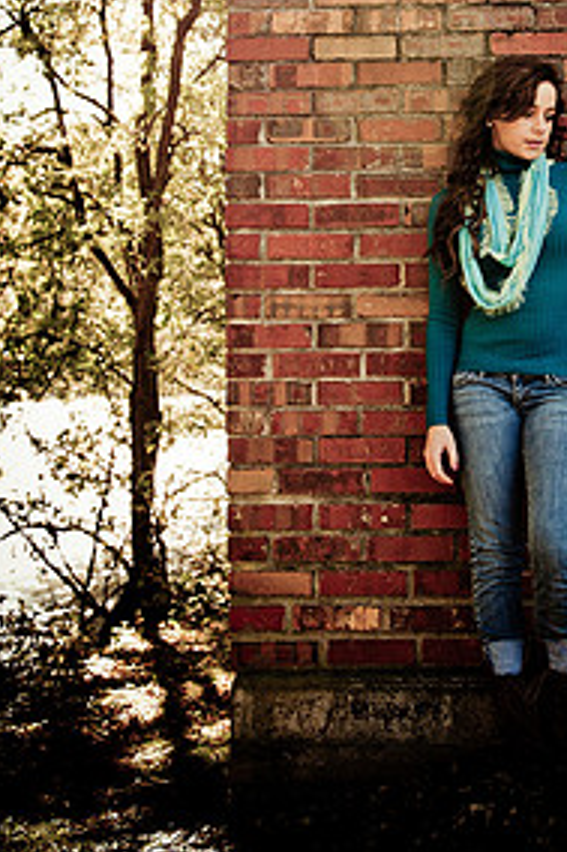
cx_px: 446
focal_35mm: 57
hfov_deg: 23.4
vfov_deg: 34.3
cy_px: 213
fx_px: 1348
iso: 200
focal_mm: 24
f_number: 3.2
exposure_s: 1/200
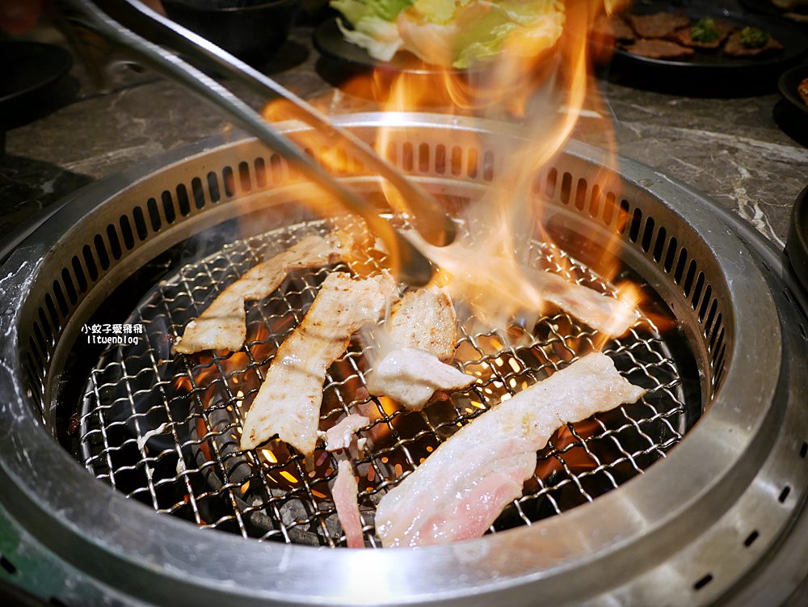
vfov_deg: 49.8
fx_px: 654
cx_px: 404
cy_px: 304
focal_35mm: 28
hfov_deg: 63.4
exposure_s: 1/100
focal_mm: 14
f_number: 2.5
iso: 200
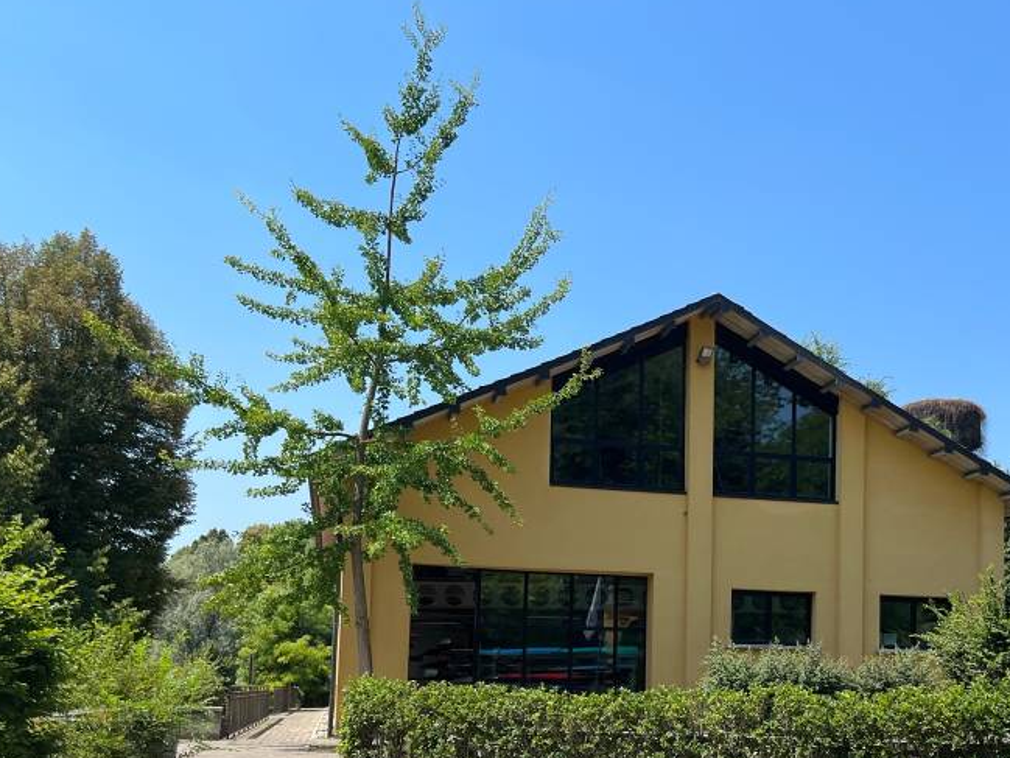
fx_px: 1196
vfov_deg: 34.3
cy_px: 579
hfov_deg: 45.1
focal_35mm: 41
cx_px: 672
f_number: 1.5
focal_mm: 5.7
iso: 50
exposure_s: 1/3571
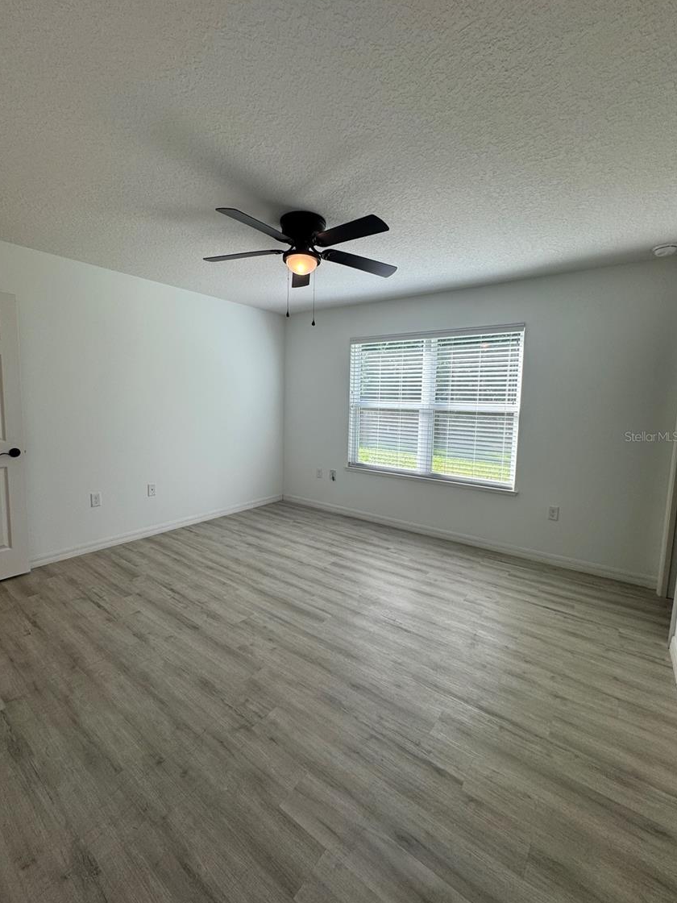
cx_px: 319
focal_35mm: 15
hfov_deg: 81.7
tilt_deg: -5.5
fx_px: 391
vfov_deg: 98.1
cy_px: 436
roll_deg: -2.0
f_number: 2.2
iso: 50
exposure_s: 1/120
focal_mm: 2.22
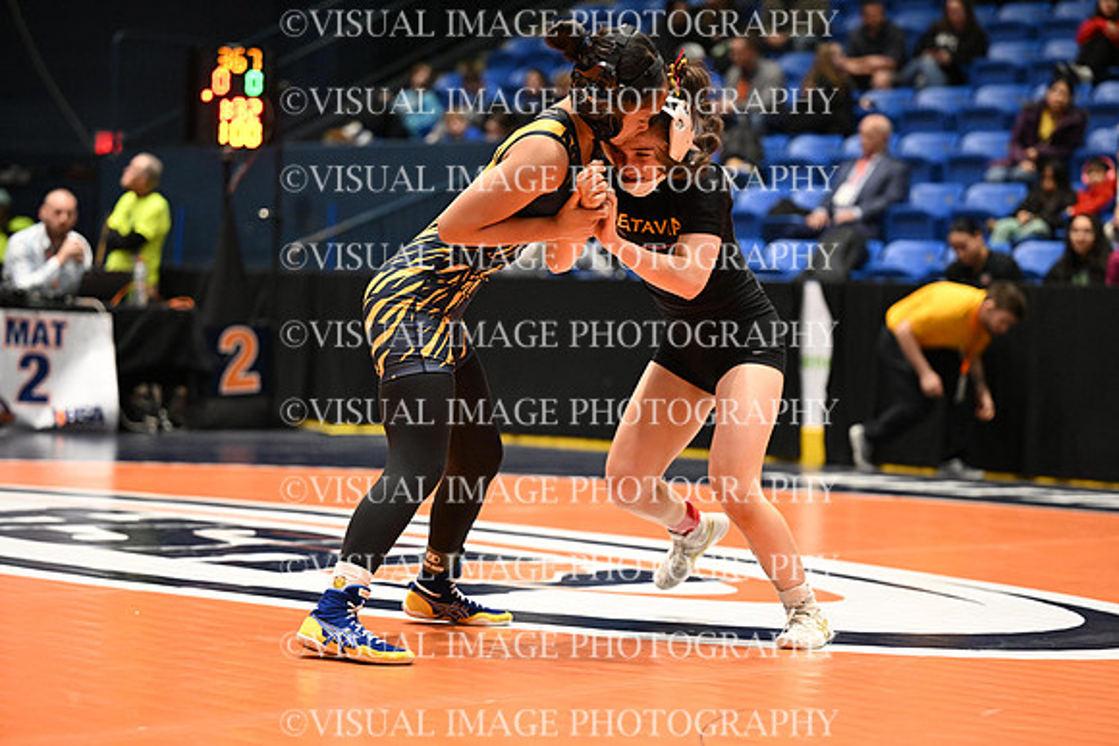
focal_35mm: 89
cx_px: 560
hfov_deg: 22.9
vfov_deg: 15.4
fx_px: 2767
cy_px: 373
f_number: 2.8
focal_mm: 89
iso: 4500
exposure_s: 1/767
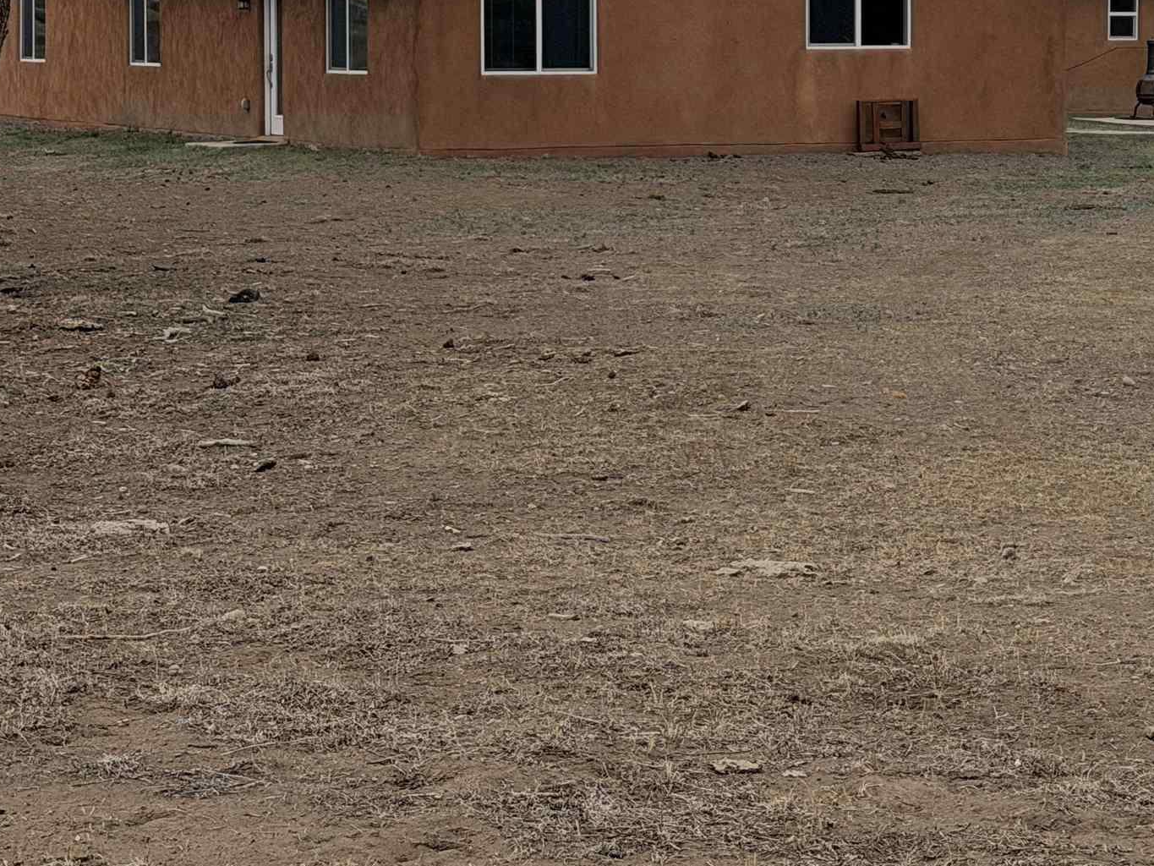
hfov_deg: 18.0
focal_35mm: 108
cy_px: 60
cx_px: 1015
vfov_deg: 13.6
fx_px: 3601
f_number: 1.78
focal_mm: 6.76
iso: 64
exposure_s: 1/6536
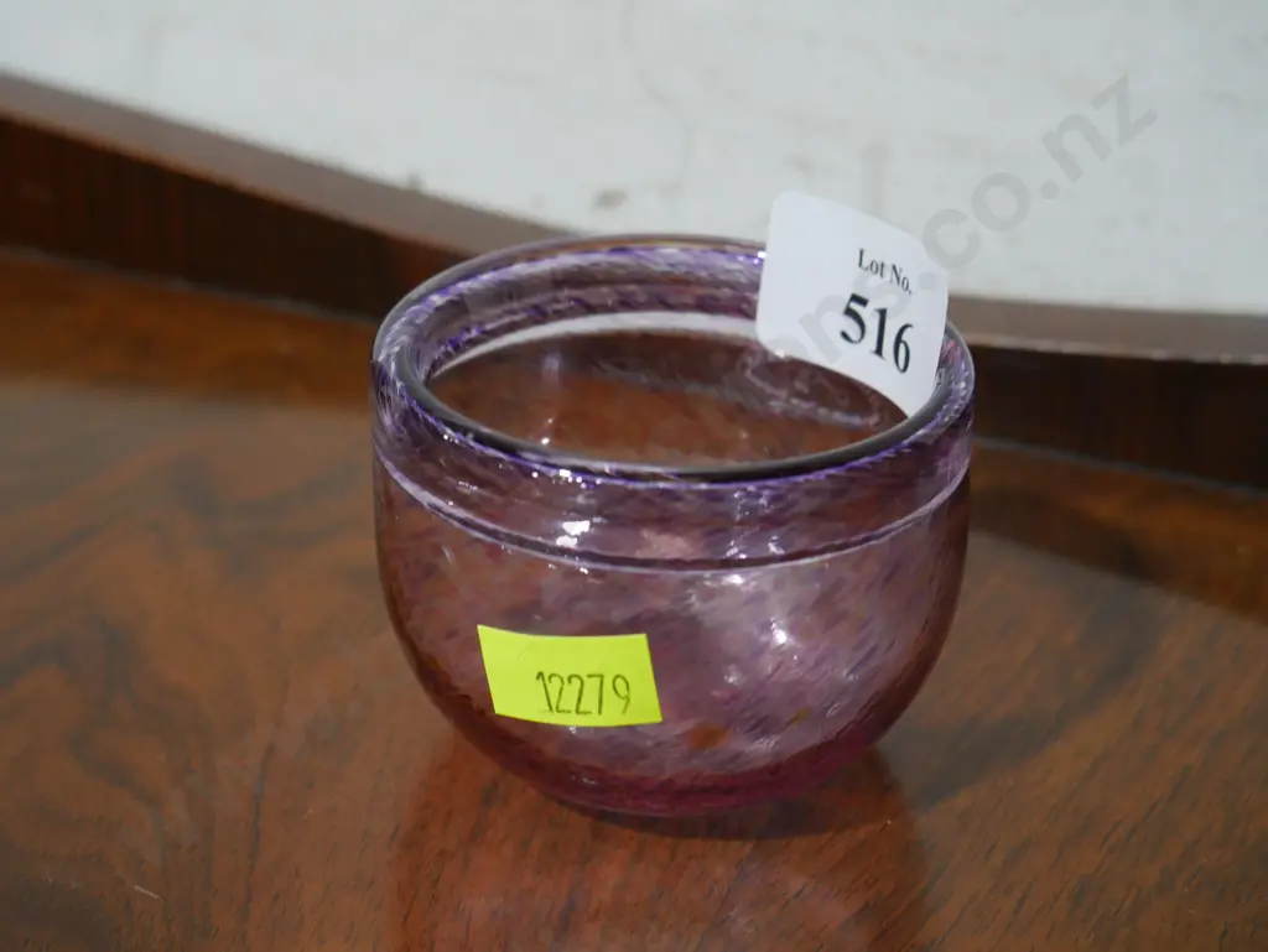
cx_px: 634
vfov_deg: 29.1
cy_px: 476
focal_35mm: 50
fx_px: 1832
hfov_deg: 38.2
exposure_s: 1/60
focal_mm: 25
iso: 1000
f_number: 5.3
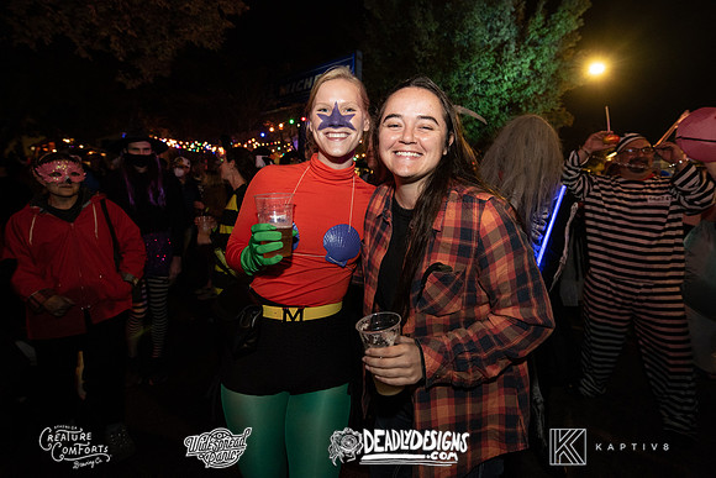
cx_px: 367
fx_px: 325
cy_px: 199
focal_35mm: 16
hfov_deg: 95.6
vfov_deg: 72.1
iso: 2000
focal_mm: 14
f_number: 3.5
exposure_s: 1/60
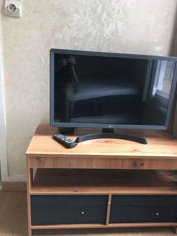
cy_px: 127
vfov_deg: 56.8
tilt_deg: -22.2
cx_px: 96
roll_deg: -5.6
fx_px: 218
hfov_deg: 44.1
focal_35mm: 32
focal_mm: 4.15
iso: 32
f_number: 2.2
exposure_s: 1/33
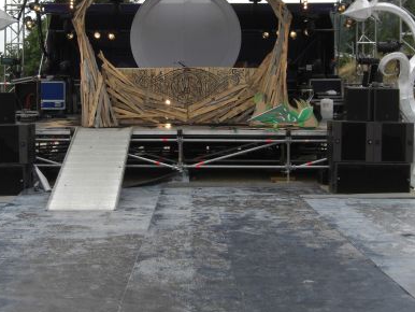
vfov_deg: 23.4
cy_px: 72
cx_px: 171
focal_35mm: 62
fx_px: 744
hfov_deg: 31.1
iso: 80
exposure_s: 1/500
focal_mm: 7.9
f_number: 4
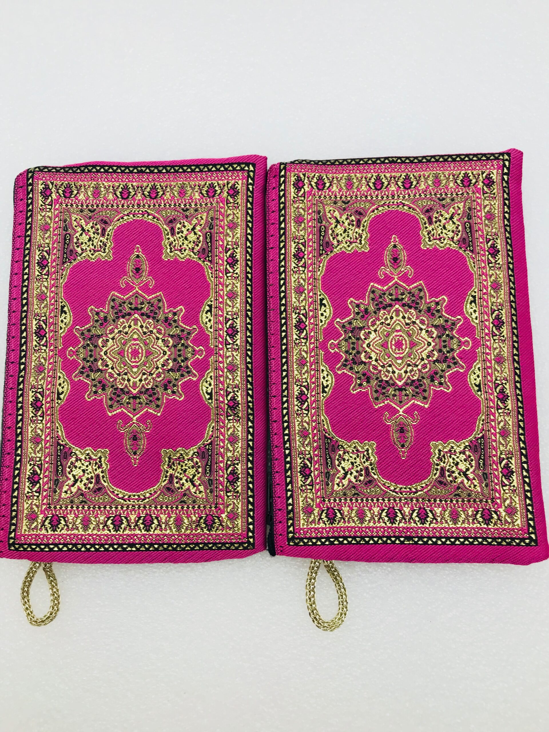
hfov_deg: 49.7
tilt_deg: -82.8
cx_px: 274
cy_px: 366
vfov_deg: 63.4
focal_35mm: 28
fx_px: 592
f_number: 1.8
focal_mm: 3.99
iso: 25
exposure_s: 1/100
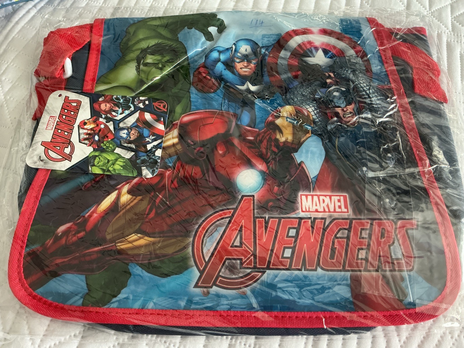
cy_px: 174
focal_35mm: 29
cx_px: 232
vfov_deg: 48.2
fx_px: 389
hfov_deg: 61.7
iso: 250
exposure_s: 1/60
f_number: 1.8
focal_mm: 3
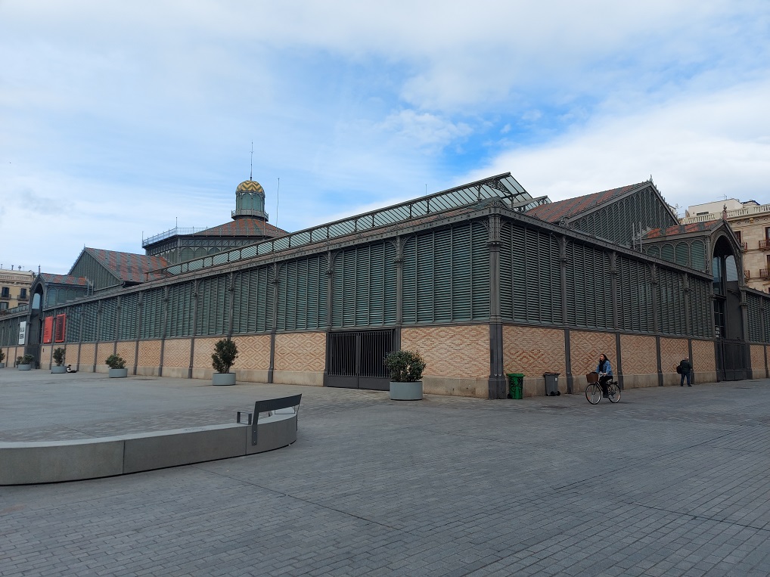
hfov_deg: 71.6
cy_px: 288
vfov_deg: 56.8
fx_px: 534
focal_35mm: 24
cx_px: 385
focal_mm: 5.23
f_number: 1.8
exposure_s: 1/622
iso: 32
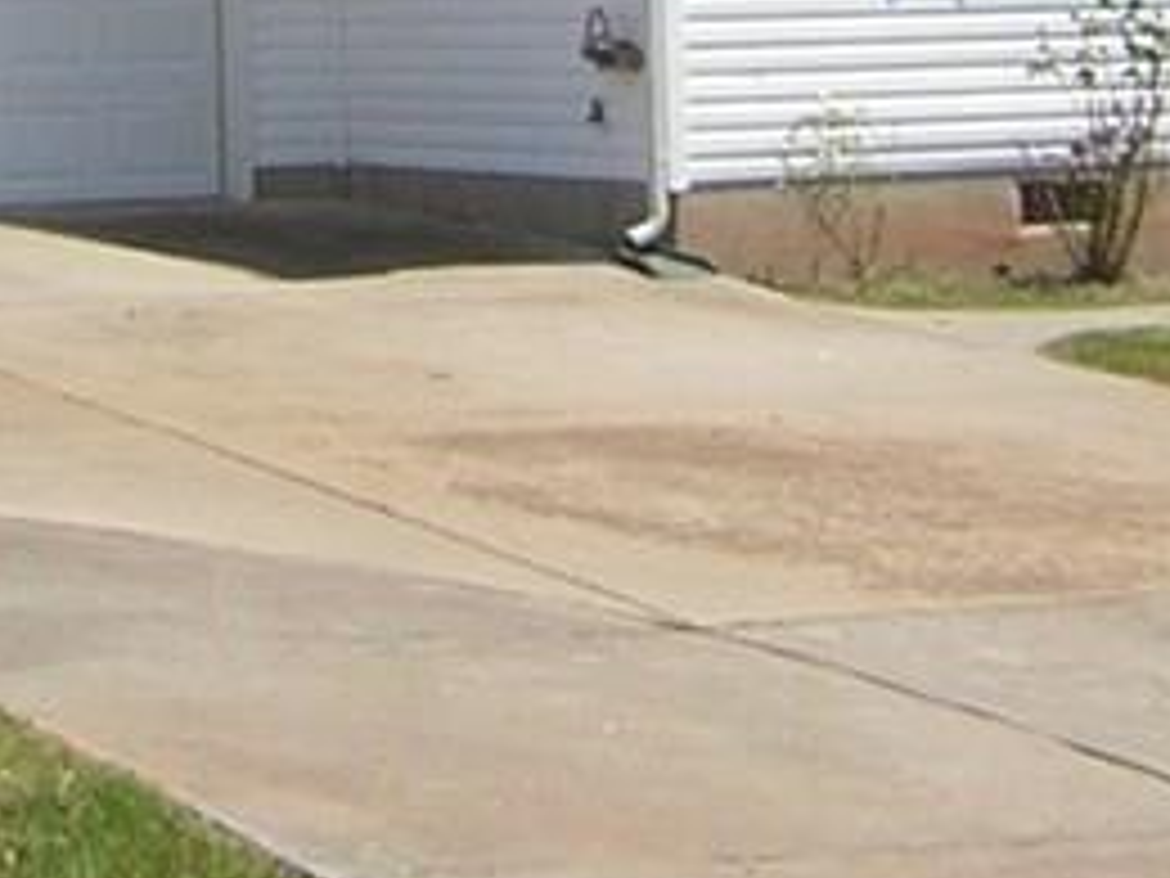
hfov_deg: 13.9
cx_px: 711
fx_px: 4800
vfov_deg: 10.2
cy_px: -275
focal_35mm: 142
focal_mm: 4.7
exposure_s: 1/430
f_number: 5.2
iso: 50
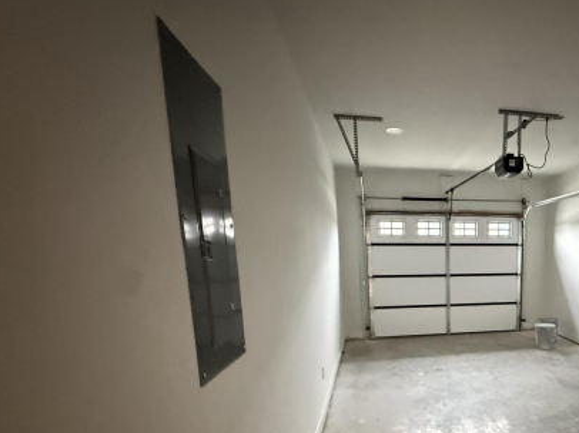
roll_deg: +1.6
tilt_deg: -9.9
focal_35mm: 23
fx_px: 384
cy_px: 316
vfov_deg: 56.4
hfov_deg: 67.3
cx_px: 460
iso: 1250
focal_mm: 2.22
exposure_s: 1/60
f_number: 2.2
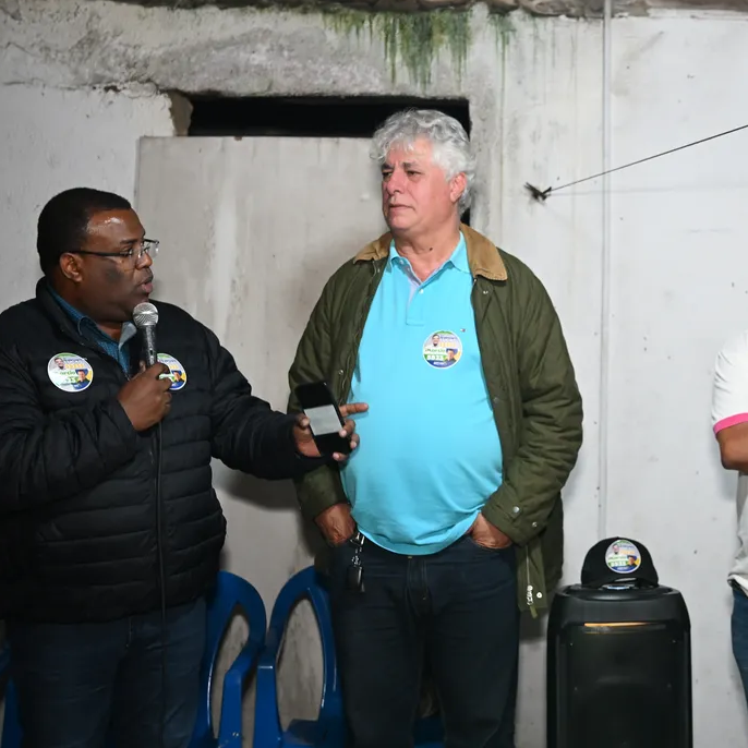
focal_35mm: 52
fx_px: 1271
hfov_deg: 31.9
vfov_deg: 32.8
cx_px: 600
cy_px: 364
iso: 2000
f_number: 4
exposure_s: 1/200
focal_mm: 35
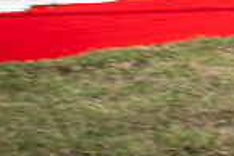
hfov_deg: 2.4
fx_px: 5478
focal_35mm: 842
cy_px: -133
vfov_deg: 1.6
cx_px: 466
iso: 160
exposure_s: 1/320
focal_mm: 140
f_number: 5
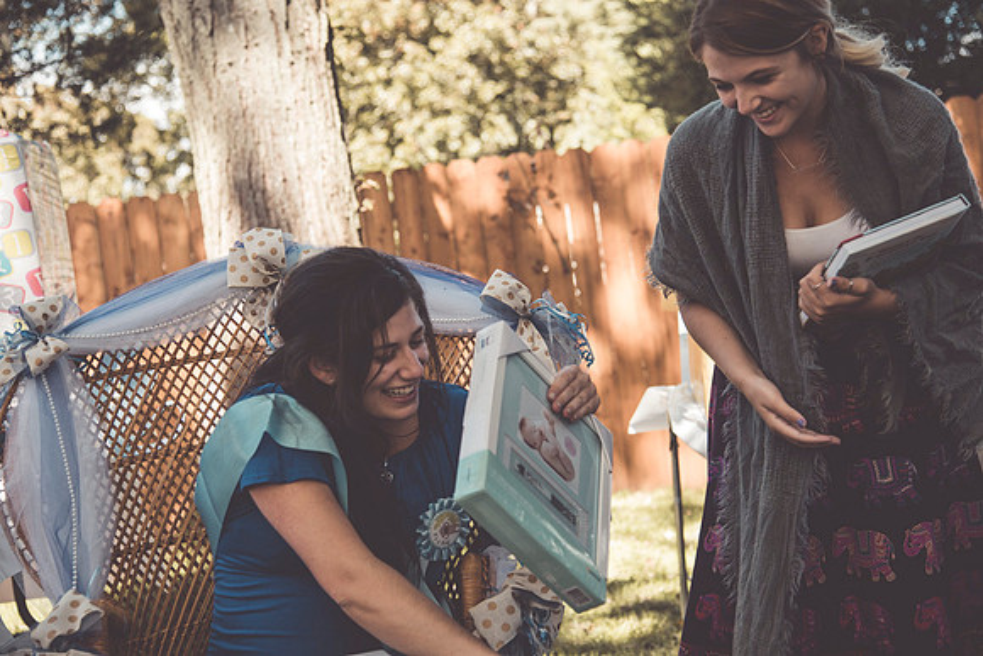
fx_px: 1584
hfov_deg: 34.5
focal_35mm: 58
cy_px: 328
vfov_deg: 23.4
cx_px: 492
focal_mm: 58
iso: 125
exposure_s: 1/125
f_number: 4
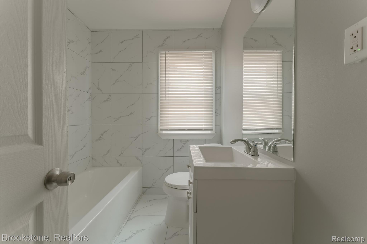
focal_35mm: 14
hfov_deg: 104.3
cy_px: 122
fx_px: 143
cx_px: 184
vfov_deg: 81.2
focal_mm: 14
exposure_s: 1/100
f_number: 14
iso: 400
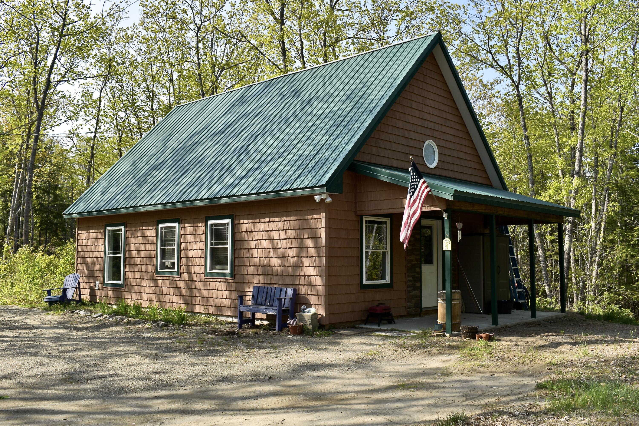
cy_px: 213
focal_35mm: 34
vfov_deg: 38.4
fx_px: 612
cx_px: 320
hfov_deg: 55.1
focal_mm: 23
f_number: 7.1
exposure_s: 1/200
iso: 100
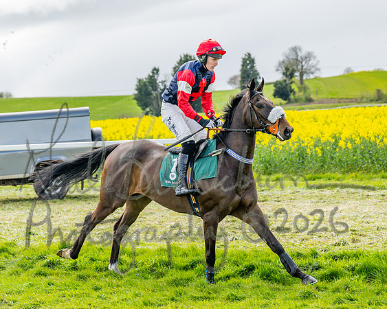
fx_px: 1328
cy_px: 147
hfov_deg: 16.6
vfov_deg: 13.3
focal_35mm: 116
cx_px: 158
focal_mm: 74
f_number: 4
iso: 200
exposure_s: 1/1250
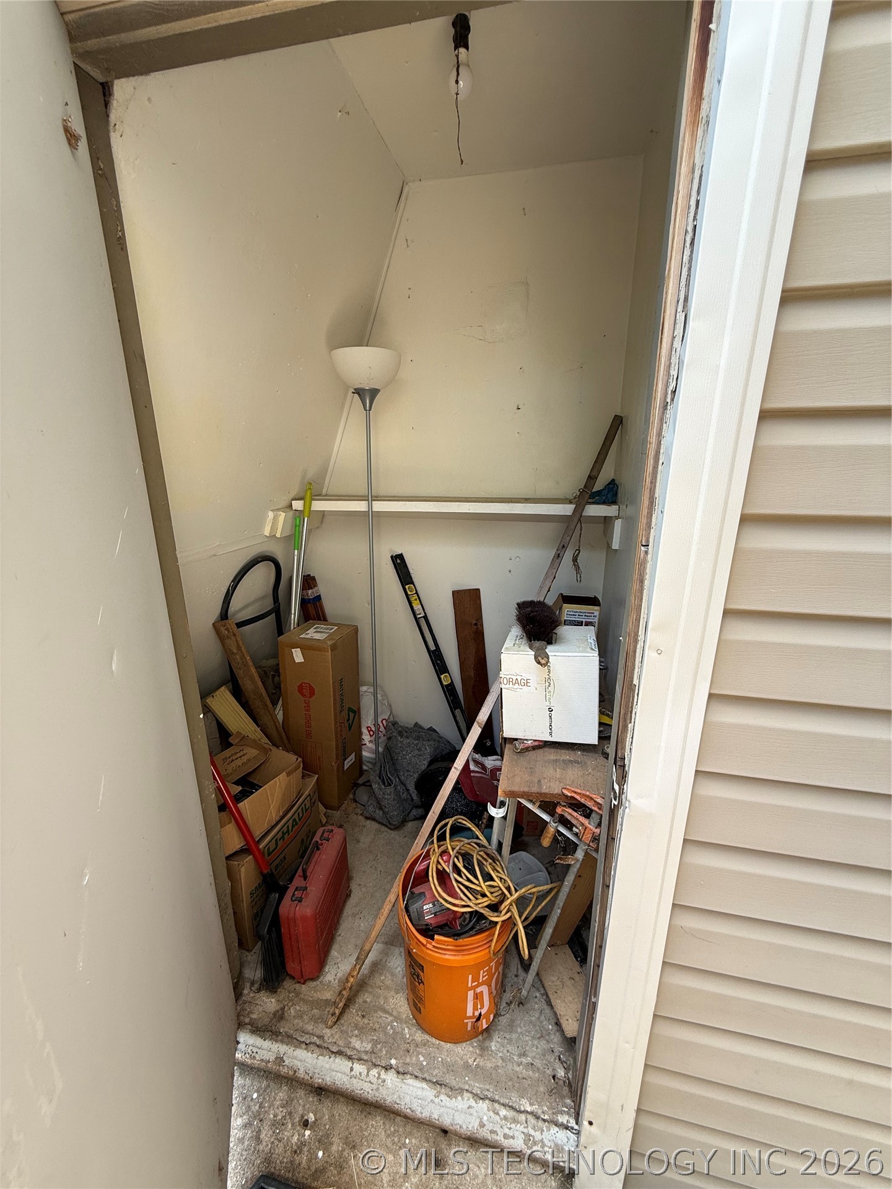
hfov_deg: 85.7
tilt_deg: -15.3
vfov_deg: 102.1
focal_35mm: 14
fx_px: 481
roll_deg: -1.9
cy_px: 594
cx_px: 446
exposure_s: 1/99
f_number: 2.2
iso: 50
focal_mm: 2.22
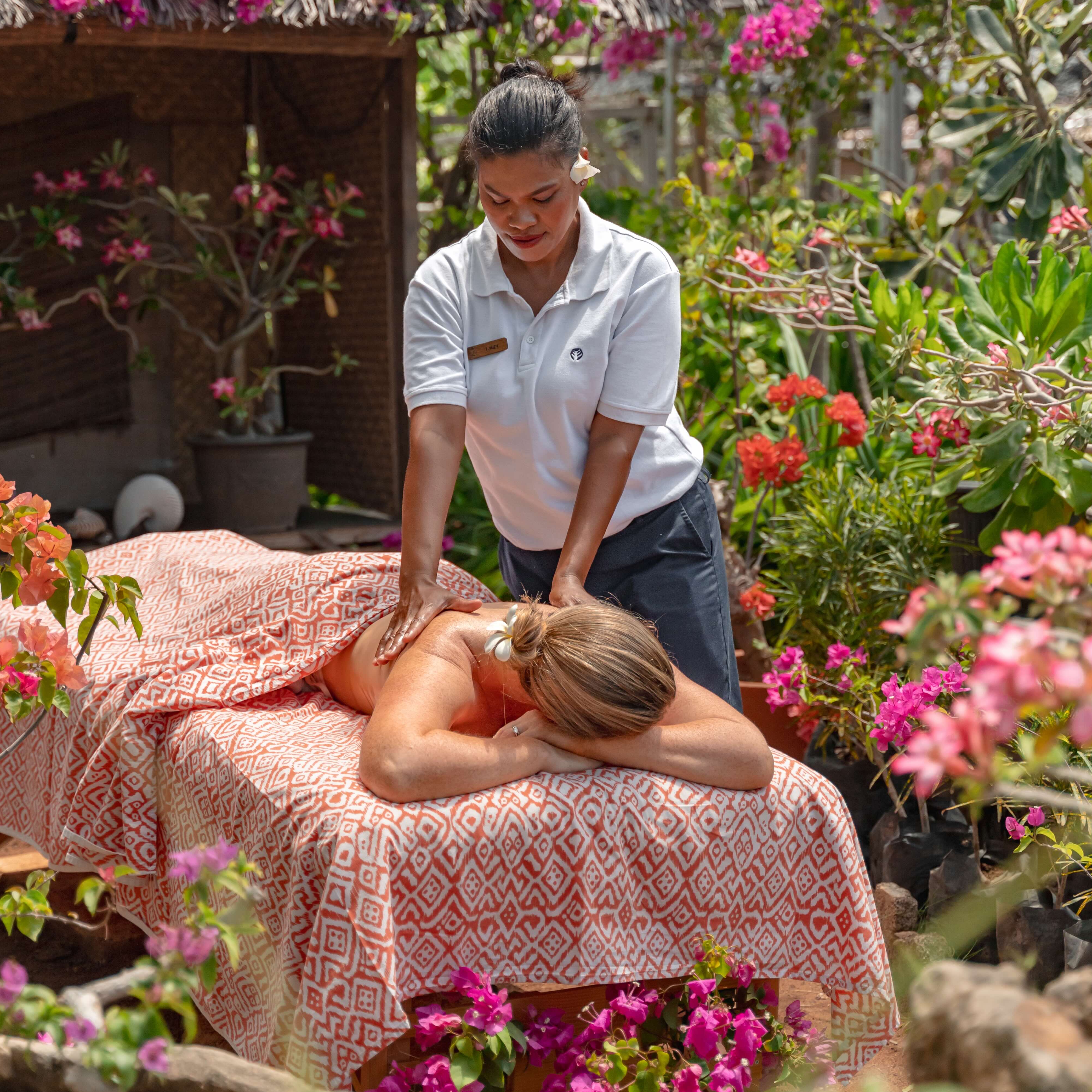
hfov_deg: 26.9
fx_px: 2284
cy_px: 413
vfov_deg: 26.8
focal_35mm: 64
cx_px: 547
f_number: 2.8
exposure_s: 1/5000
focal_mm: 50
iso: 500
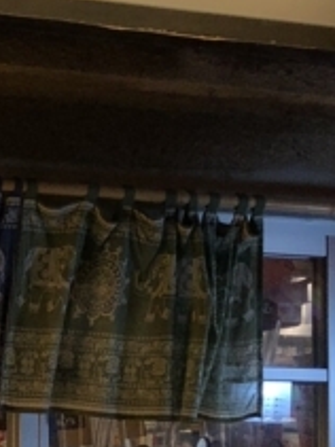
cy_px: 455
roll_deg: -1.0
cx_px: -216
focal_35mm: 136
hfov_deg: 10.4
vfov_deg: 14.3
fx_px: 1757
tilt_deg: +2.5
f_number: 1.8
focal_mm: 3.99
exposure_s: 1/33
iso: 32
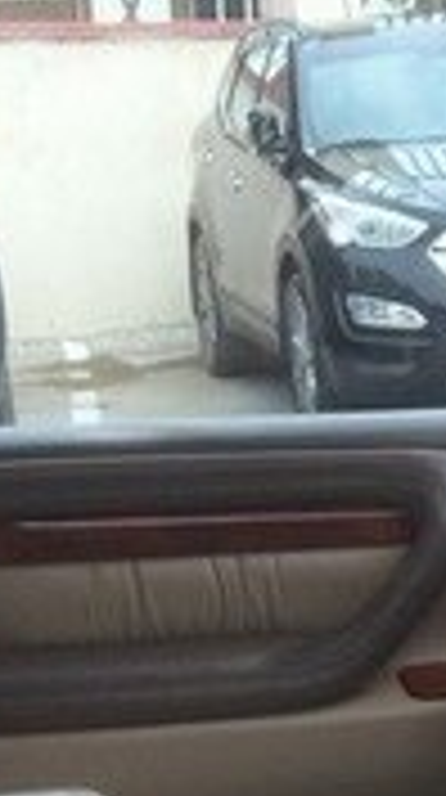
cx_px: 491
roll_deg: +0.5
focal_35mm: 118
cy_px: 1095
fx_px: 2492
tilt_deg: -20.3
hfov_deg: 10.1
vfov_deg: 16.9
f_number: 2.2
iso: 32
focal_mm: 4.15
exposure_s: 1/229
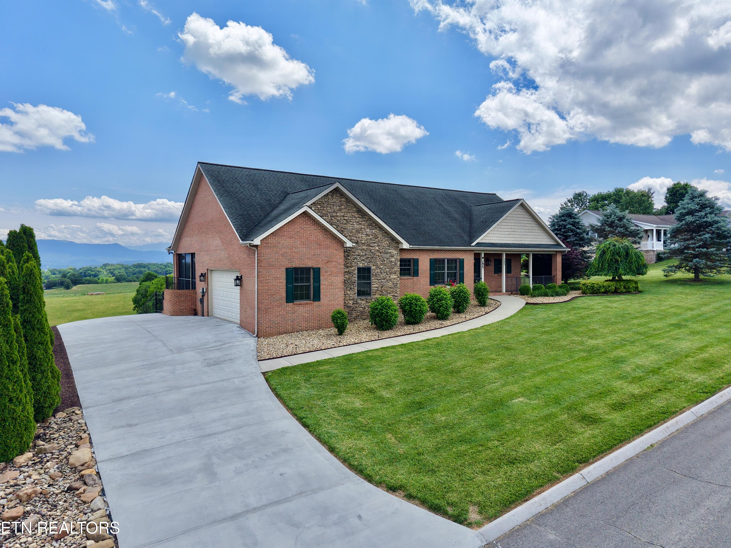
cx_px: 380
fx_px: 528
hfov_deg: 69.4
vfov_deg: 54.9
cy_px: 269
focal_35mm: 25
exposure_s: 1/6000
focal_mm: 8.67
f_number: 1.8
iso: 400
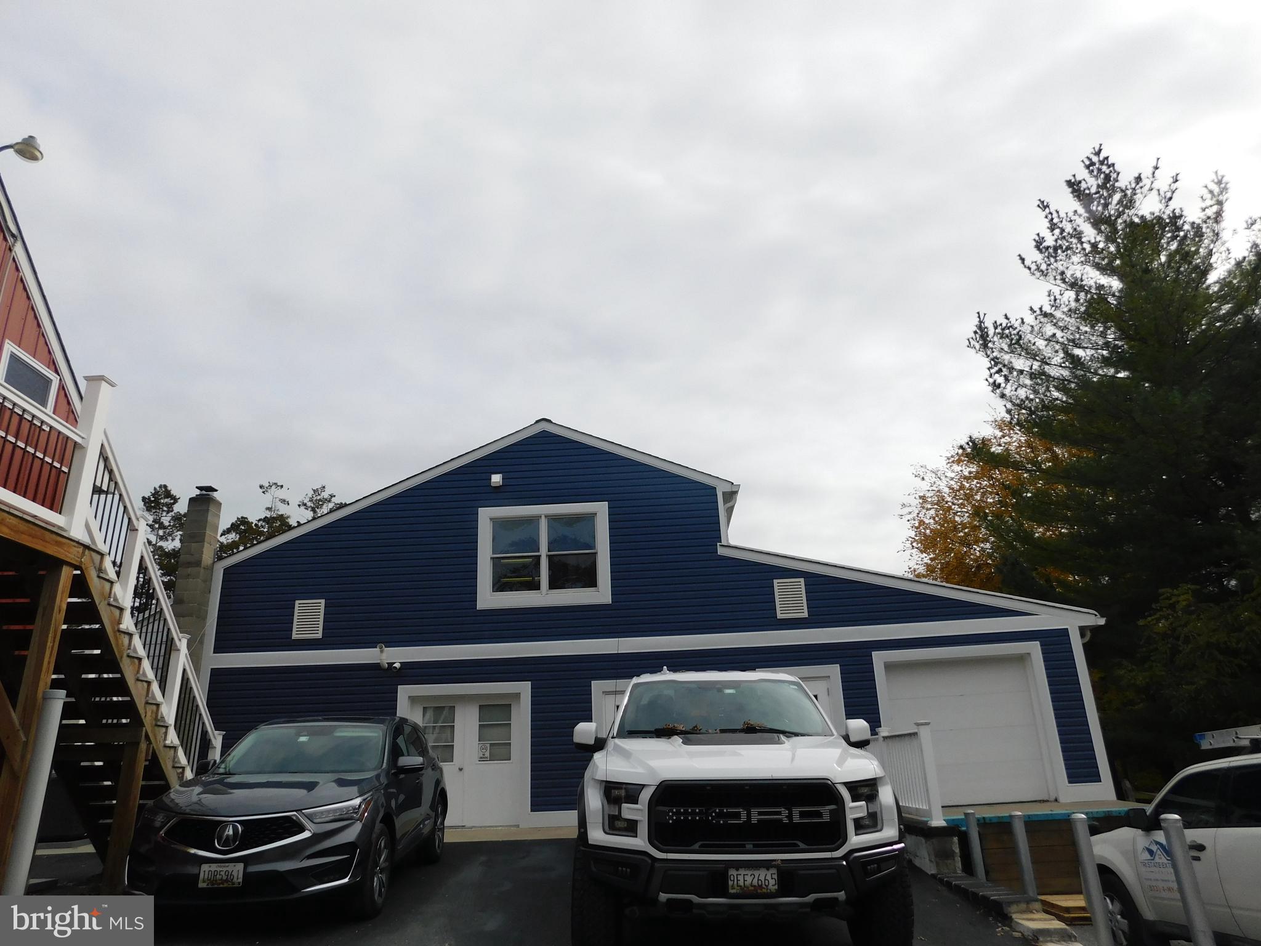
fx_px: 838
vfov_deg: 58.9
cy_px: 473
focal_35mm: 23
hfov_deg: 73.9
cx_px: 630
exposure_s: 1/500
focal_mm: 4
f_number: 6
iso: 125
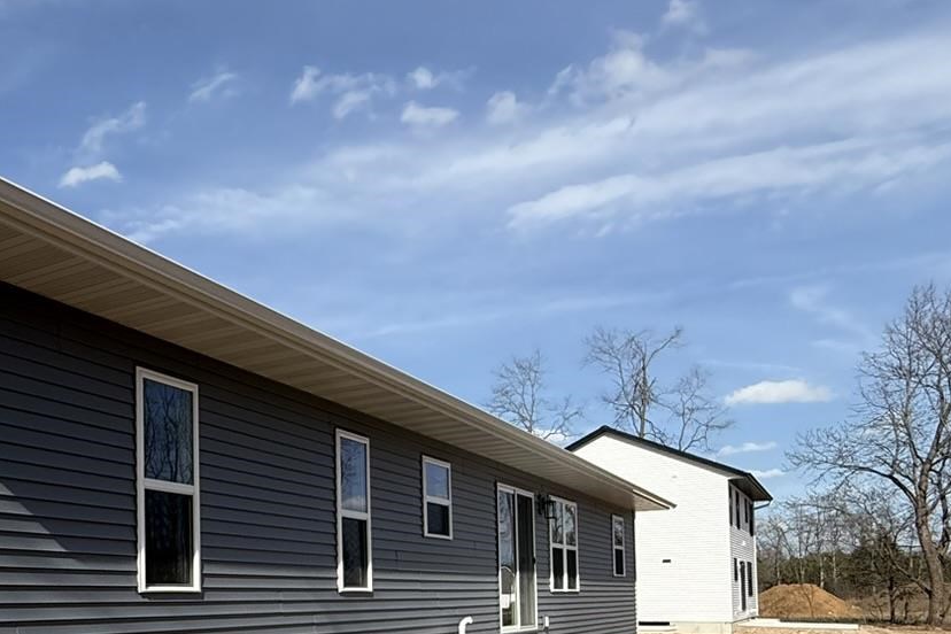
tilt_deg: +1.4
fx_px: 951
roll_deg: +0.9
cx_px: 91
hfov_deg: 47.6
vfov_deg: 34.8
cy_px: 569
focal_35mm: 36
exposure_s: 1/2410
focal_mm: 2.22
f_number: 2.2
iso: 50
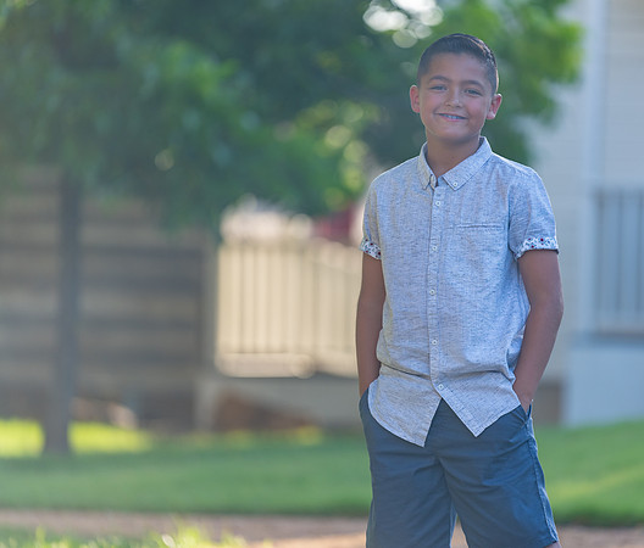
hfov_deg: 8.1
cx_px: 355
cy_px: 274
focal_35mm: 234
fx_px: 4574
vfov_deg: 6.9
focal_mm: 200
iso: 125
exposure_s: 1/320
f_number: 2.8
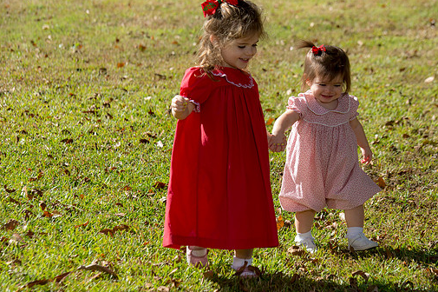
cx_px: 242
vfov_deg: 9.8
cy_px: 156
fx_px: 1702
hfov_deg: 14.7
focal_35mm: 140
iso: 320
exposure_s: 1/640
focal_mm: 122
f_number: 6.3
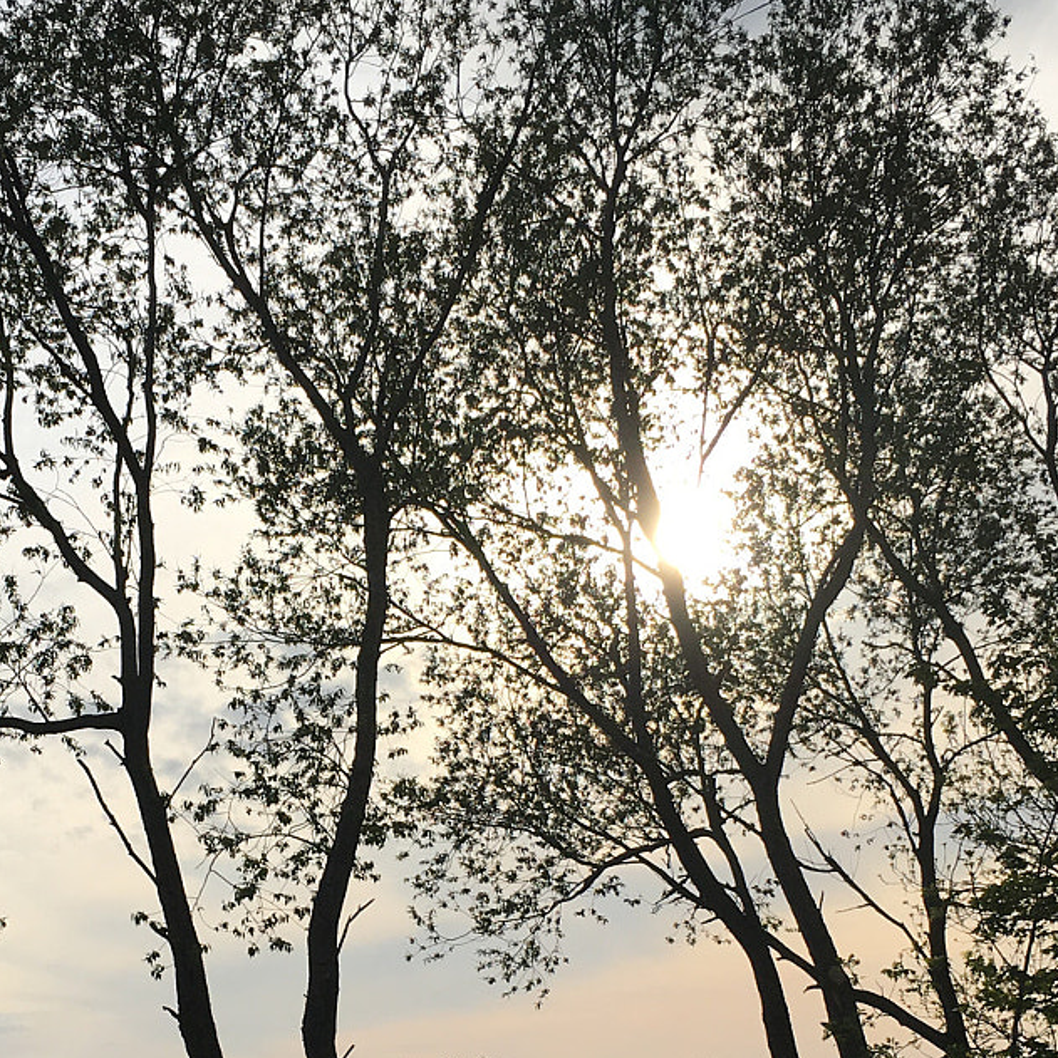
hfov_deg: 26.2
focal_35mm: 65
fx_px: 2248
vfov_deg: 26.0
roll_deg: +1.7
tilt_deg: +10.2
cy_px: 837
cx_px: 302
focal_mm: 4.15
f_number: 2.2
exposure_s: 1/2653
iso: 25
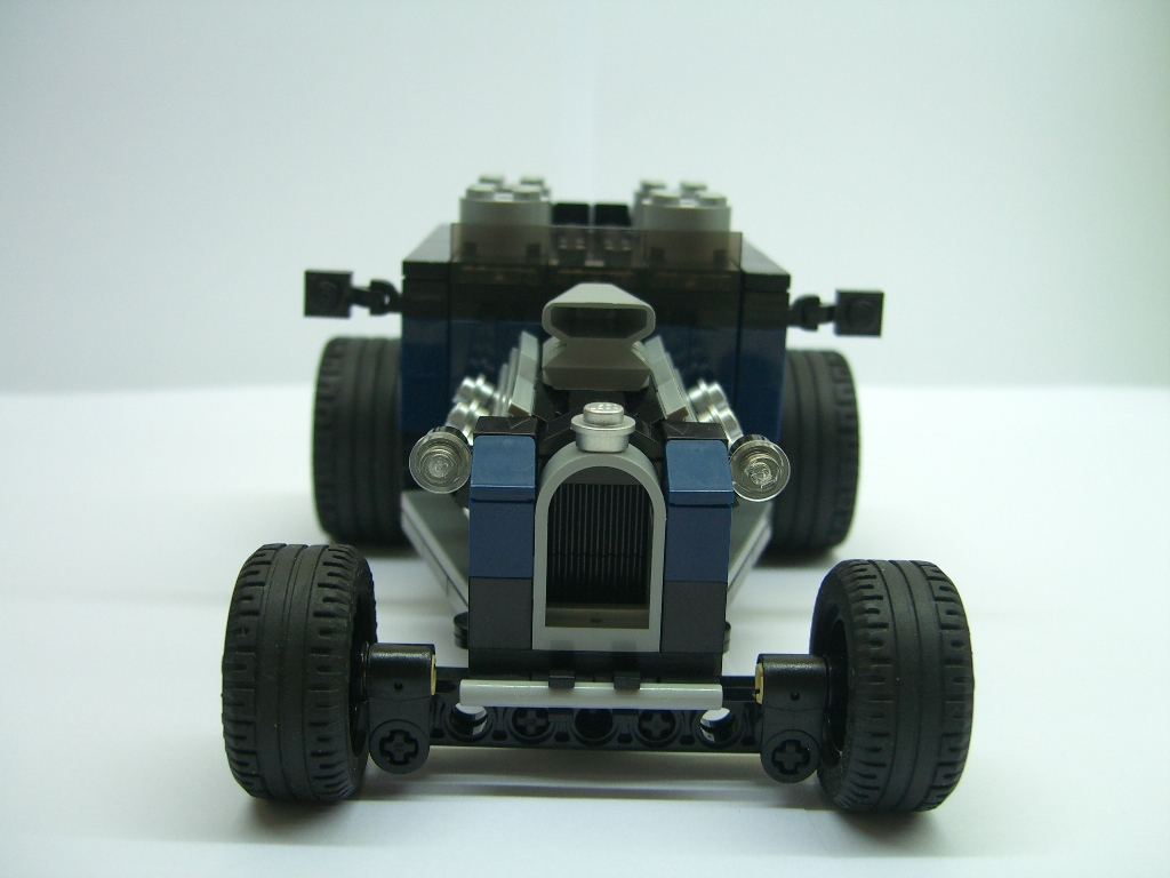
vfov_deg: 37.7
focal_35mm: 38
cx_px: 585
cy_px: 439
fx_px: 1284
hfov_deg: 49.0
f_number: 2.8
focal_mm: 7.9
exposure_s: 1/80
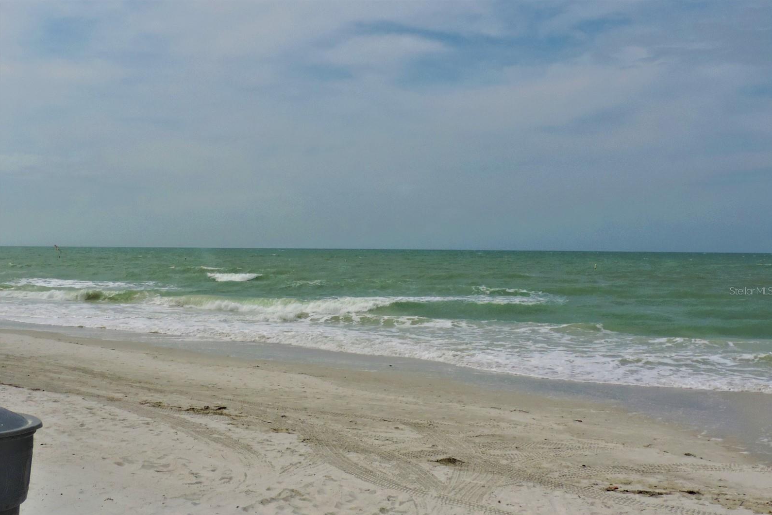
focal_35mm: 45
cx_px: 387
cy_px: 291
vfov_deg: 29.8
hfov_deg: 43.6
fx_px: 965
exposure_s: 1/3200
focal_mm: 7.6
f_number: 5.4
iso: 180
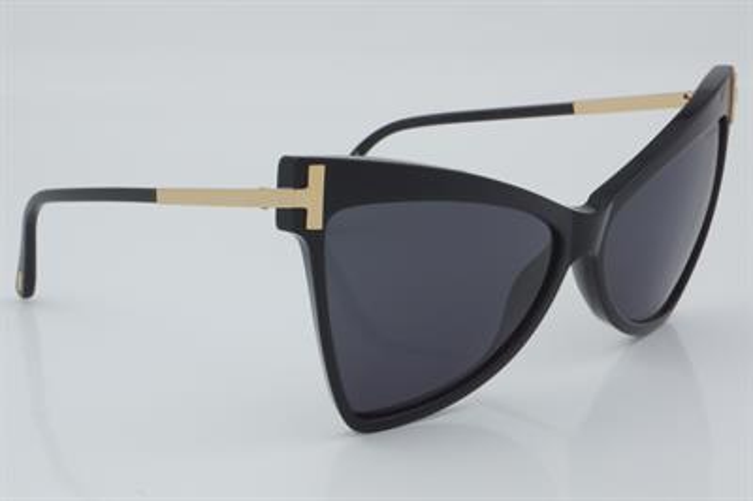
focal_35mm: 82
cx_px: 376
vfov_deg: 16.5
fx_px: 1724
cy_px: 250
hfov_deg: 24.6
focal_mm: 55
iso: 100
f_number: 32
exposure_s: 1/4
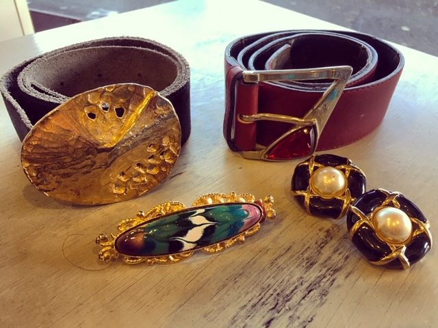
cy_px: 164
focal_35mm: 29
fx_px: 367
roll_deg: -2.3
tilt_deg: -38.7
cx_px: 219
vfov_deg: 48.2
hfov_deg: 61.7
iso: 125
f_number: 2.2
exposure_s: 1/33
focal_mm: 4.15
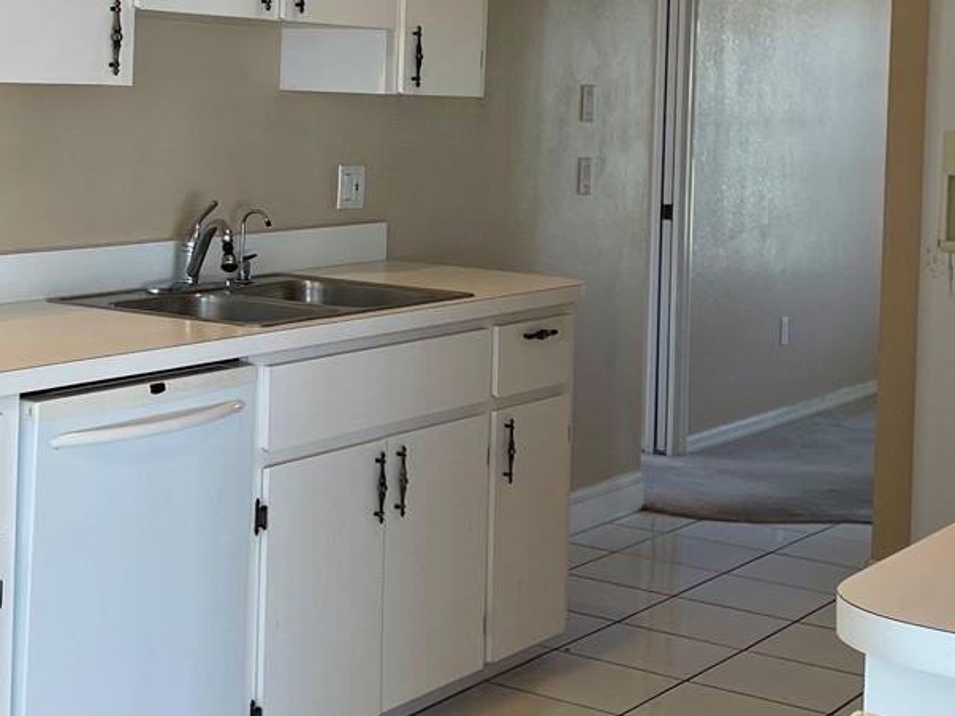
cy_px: 139
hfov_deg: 27.7
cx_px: 223
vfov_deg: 21.0
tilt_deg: -1.1
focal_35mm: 69
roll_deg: -1.7
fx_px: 1903
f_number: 1.6
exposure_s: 1/120
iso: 40
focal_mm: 4.2
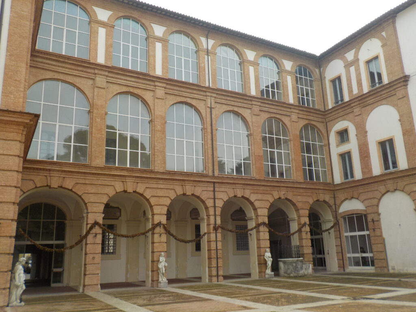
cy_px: 156
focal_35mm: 30
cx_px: 208
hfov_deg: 60.0
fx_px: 361
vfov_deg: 46.8
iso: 125
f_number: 3.3
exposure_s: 1/400
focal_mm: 4.1
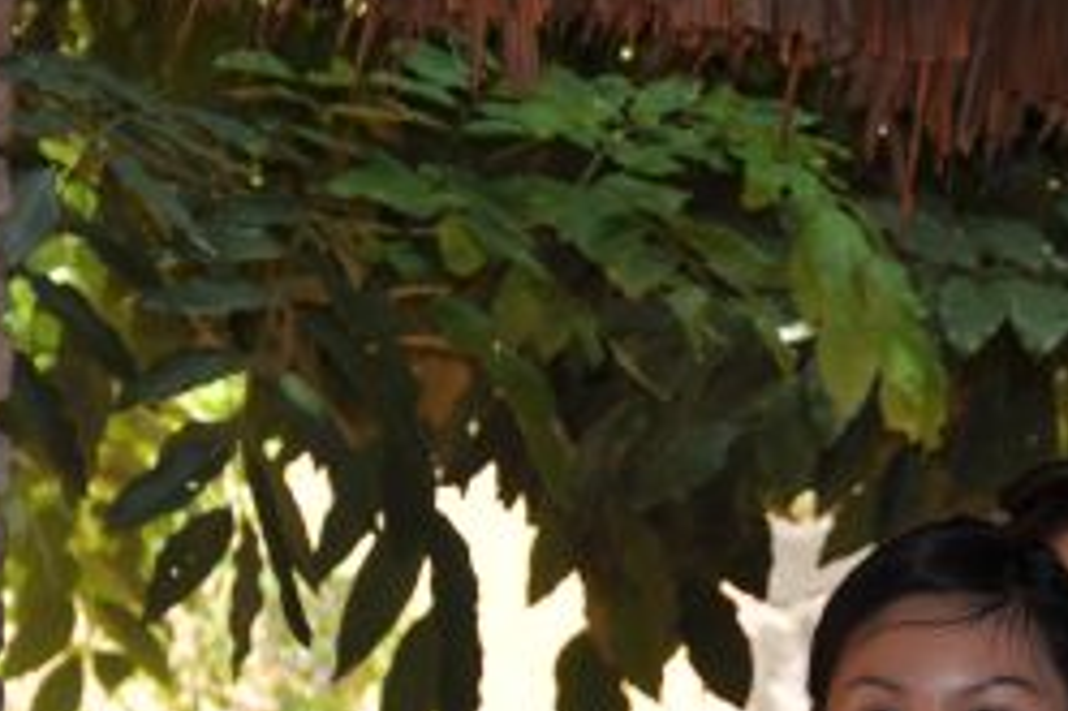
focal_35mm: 294
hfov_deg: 7.0
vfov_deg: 4.6
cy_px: 916
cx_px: 1128
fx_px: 8725
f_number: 5.3
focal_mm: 75
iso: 200
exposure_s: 1/200
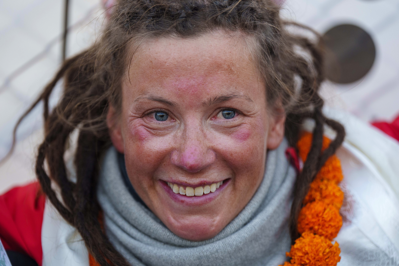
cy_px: 133
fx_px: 1862
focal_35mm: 168
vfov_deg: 8.2
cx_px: 200
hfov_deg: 12.2
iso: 800
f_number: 2.8
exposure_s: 1/500
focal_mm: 168
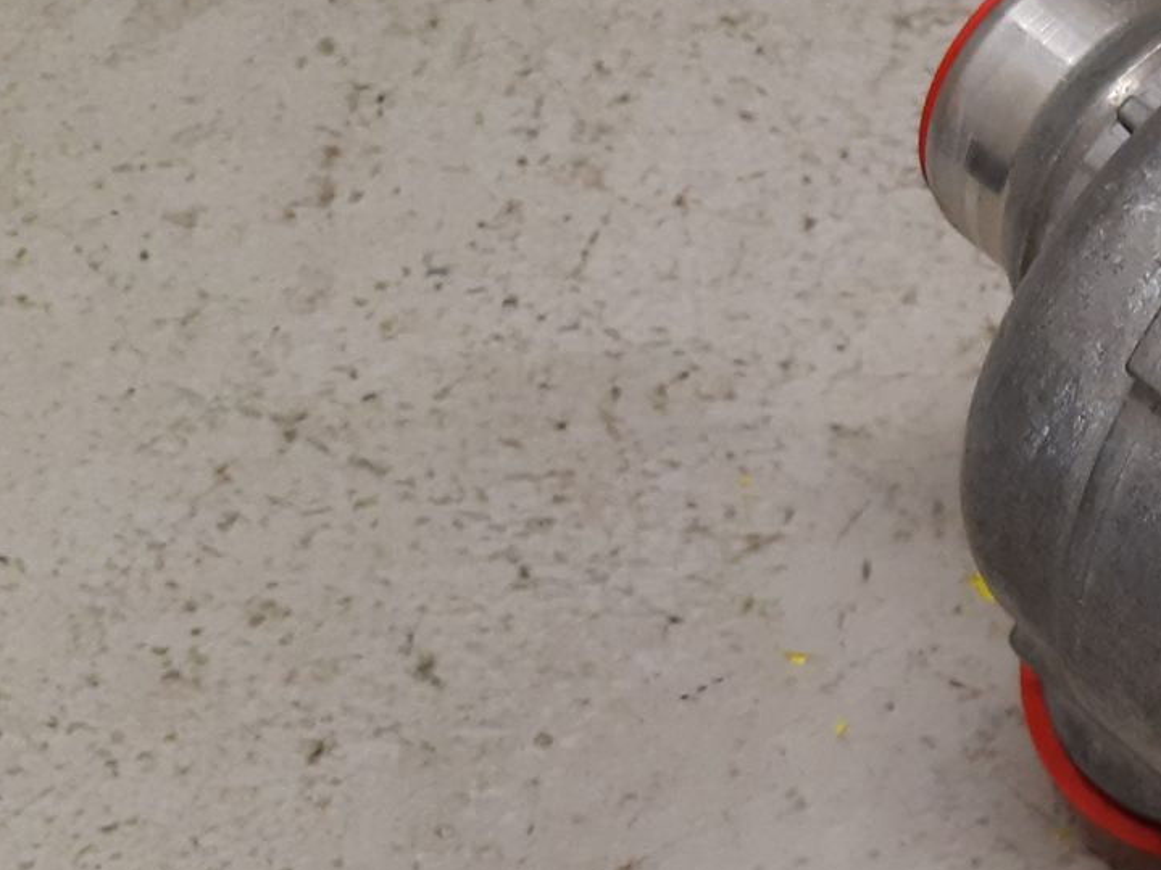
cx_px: 1637
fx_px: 2482
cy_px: 699
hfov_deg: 22.6
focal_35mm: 74
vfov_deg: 19.7
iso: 125
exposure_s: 1/50
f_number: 1.7
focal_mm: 3.93
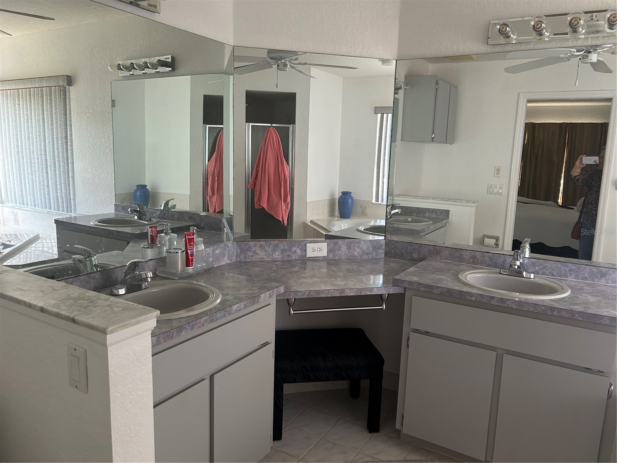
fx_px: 463
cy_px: 232
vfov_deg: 53.1
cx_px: 308
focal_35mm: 26
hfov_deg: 67.3
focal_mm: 5.7
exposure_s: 1/121
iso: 125
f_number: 1.5
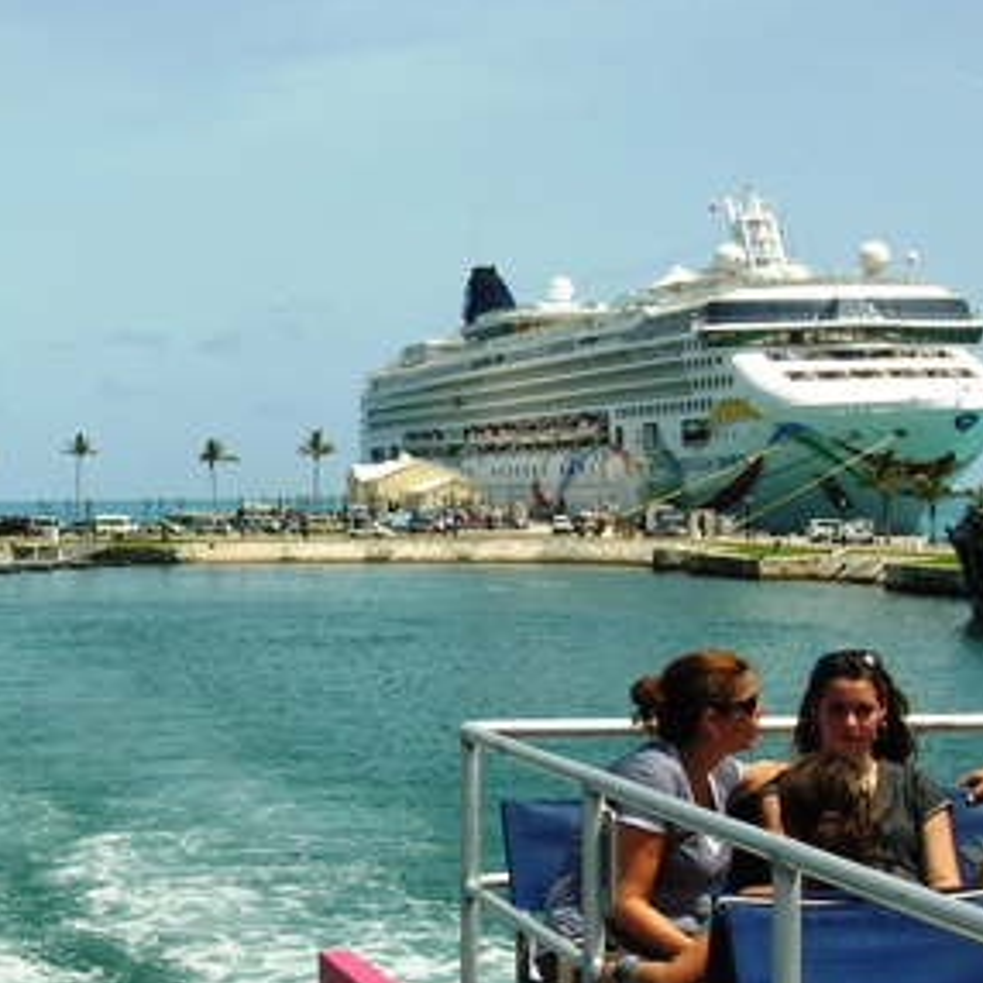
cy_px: 588
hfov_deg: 20.3
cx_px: 21
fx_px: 2667
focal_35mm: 83
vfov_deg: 20.9
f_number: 7.3
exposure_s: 1/213
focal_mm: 10.7
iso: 50
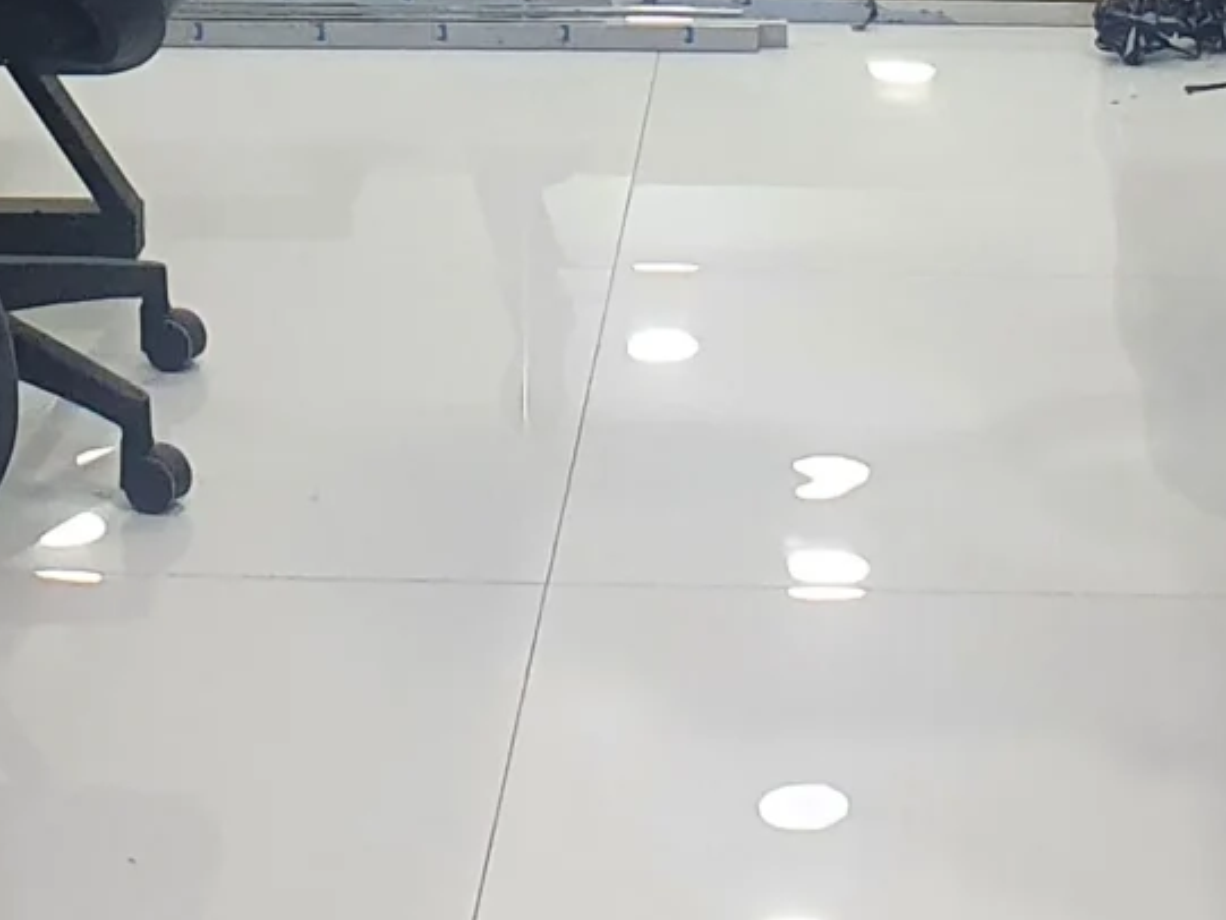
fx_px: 4357
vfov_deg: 10.6
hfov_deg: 16.0
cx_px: 635
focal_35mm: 123
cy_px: -1142
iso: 320
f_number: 2.4
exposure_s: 1/50
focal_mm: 4.32
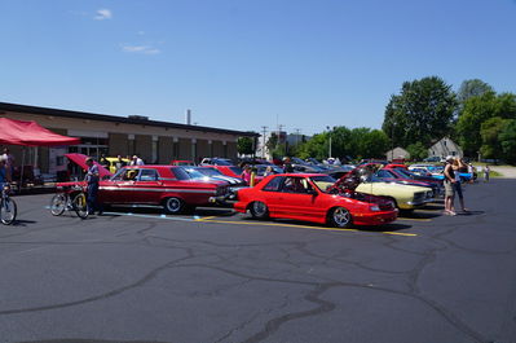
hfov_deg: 57.3
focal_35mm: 33
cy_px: 172
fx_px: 472
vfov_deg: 39.9
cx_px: 258
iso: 100
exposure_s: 1/160
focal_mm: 22
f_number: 10
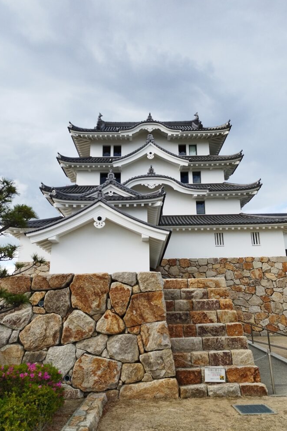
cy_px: 211
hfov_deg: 44.9
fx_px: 347
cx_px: 149
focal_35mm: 29
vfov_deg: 63.7
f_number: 1.79
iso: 49
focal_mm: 4.7
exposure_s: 1/1301
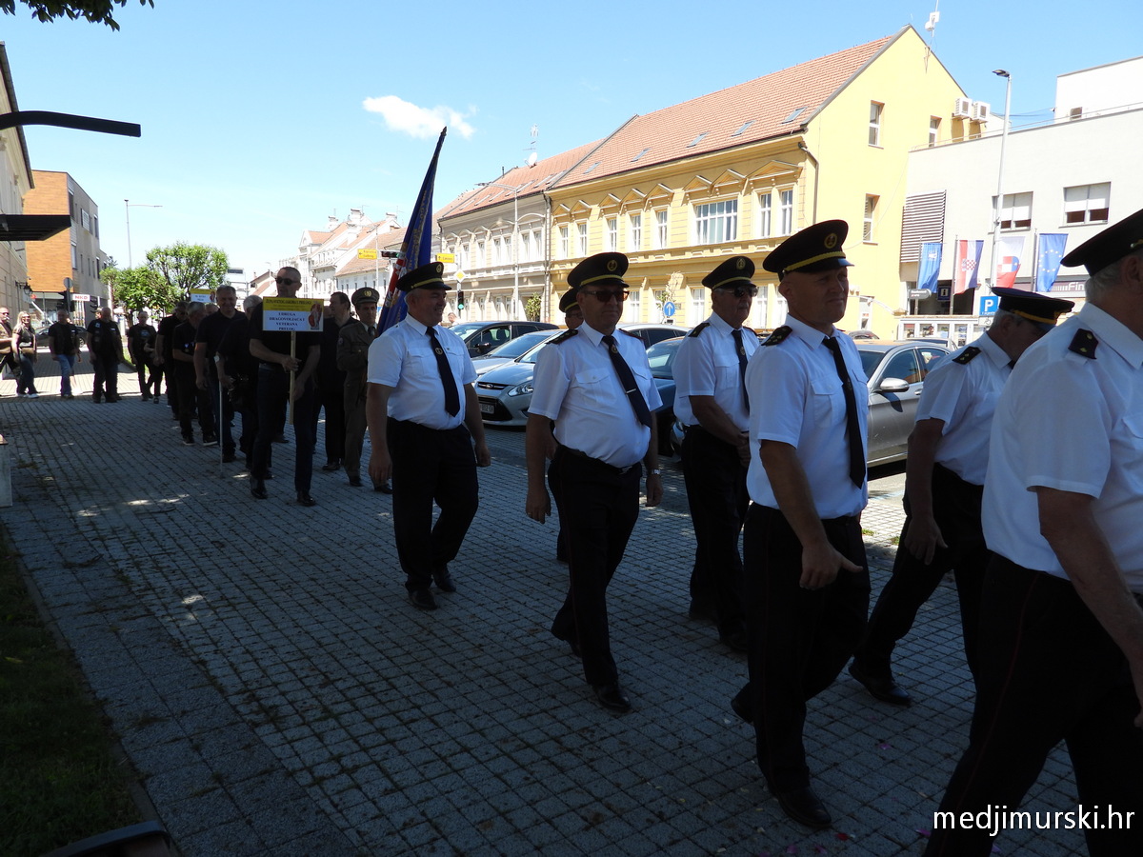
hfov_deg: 71.6
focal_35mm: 24
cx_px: 572
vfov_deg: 56.8
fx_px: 792
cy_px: 428
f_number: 2.8
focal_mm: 4.3
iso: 100
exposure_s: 1/640
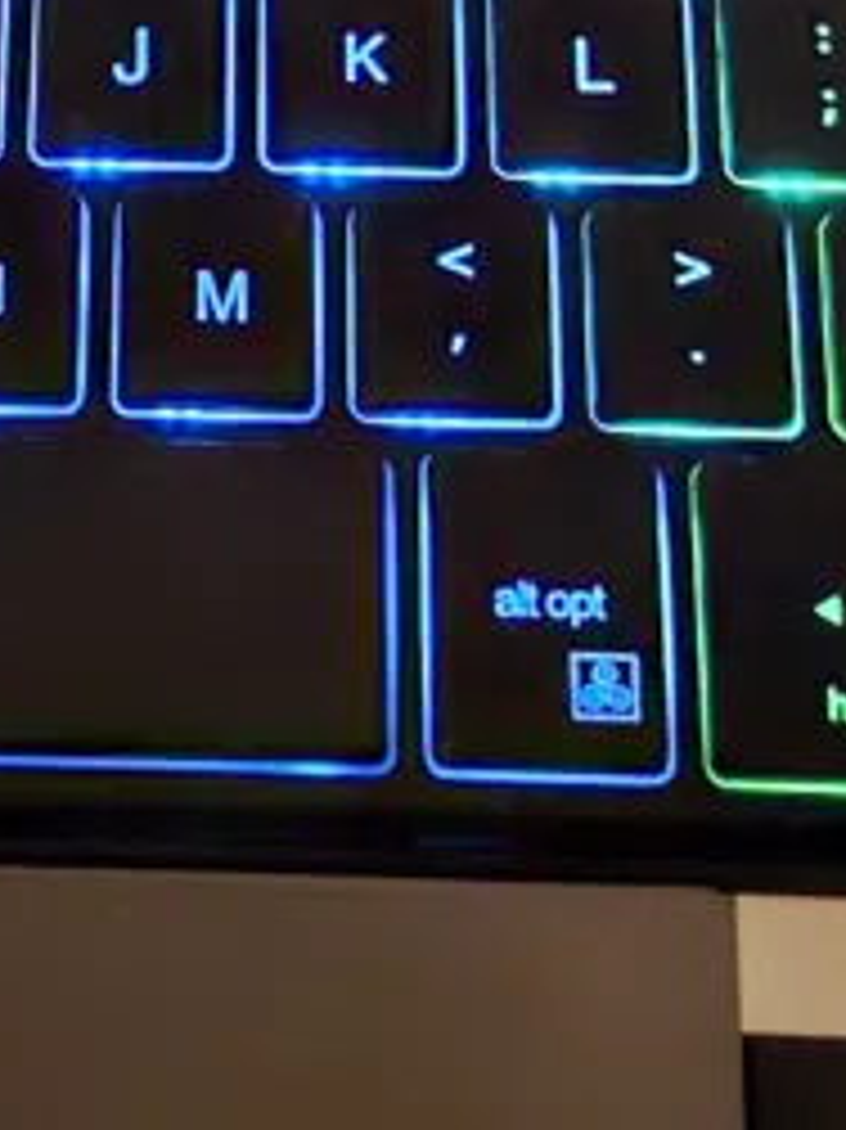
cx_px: 22
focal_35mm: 125
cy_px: -470
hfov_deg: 11.7
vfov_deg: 14.8
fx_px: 4077
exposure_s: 1/8
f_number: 1.8
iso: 1250
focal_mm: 5.54
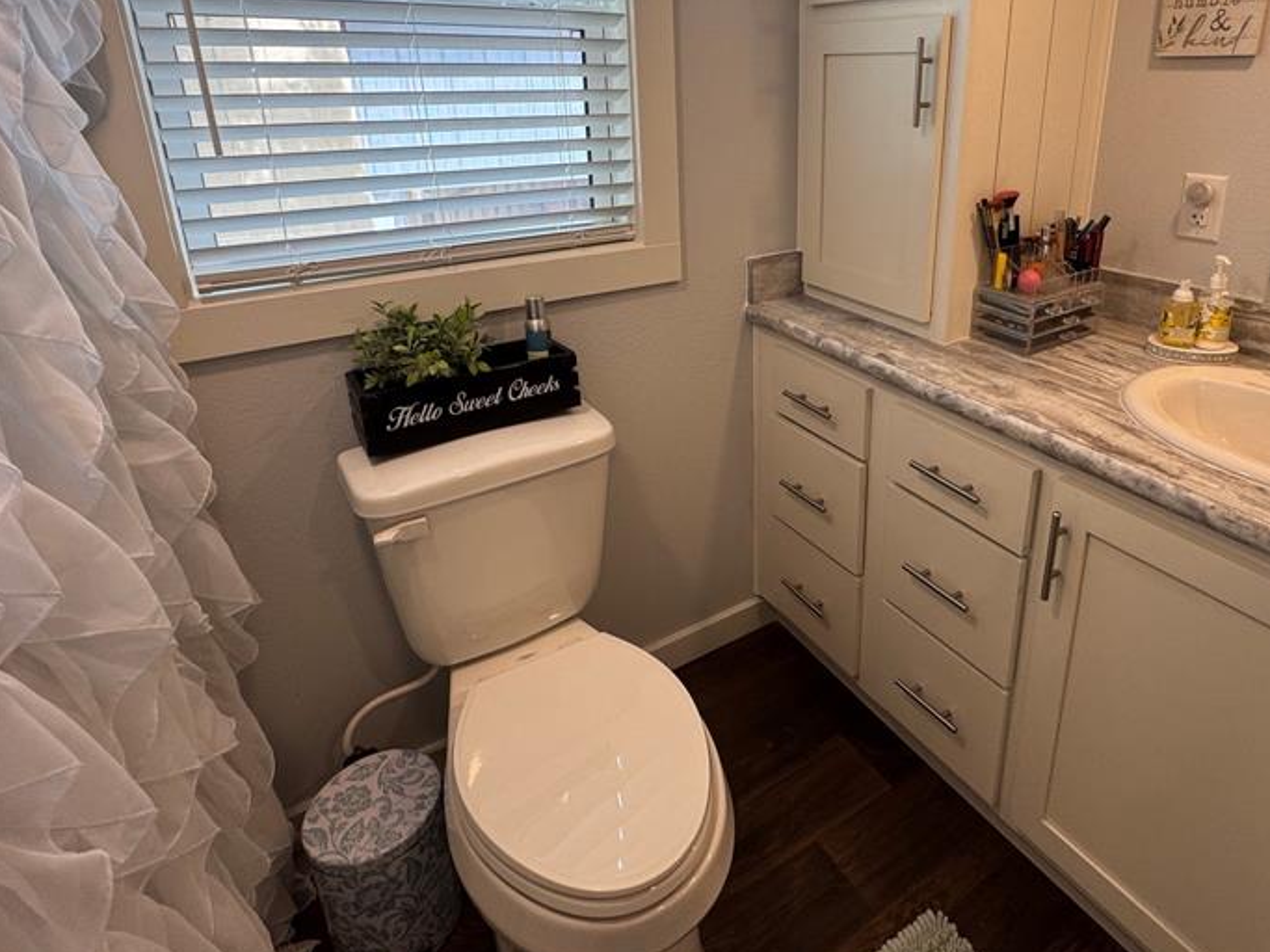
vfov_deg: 62.0
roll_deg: -0.3
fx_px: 770
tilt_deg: -18.8
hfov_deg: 78.1
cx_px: 764
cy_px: 322
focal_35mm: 21
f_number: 2.2
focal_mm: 2.22
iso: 100
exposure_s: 1/120
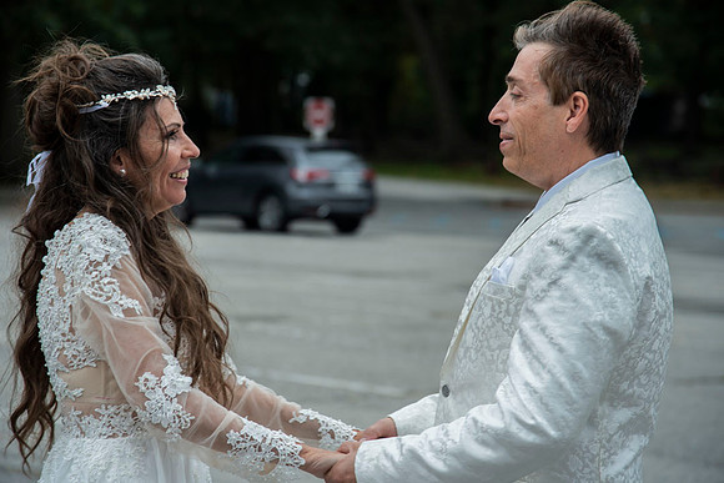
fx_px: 2414
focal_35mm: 120
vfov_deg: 11.4
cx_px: 362
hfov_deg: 17.1
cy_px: 242
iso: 160
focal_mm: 120
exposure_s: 1/200
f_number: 5
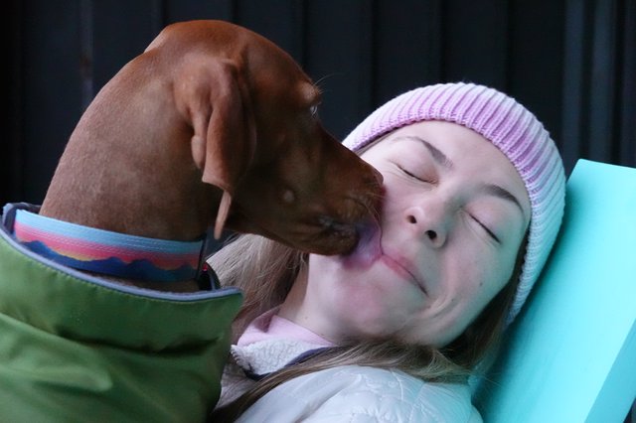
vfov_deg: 17.5
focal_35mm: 78
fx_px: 1377
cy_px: 212
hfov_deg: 26.0
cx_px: 318
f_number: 4
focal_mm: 28.54
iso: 6400
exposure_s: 1/60
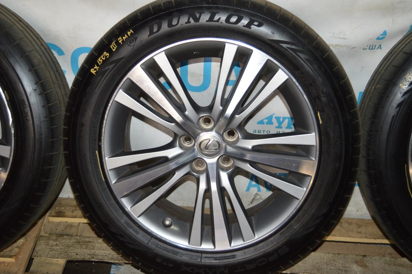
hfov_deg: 38.9
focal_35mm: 51
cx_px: 206
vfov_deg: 26.4
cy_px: 137
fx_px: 583
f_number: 4.5
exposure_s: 1/60
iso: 1100
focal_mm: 34
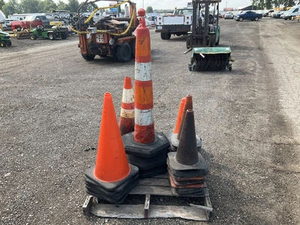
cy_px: 112
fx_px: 251
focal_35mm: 29
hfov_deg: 61.7
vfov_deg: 48.2
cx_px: 150
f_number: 1.8
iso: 25
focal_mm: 3
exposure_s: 1/574
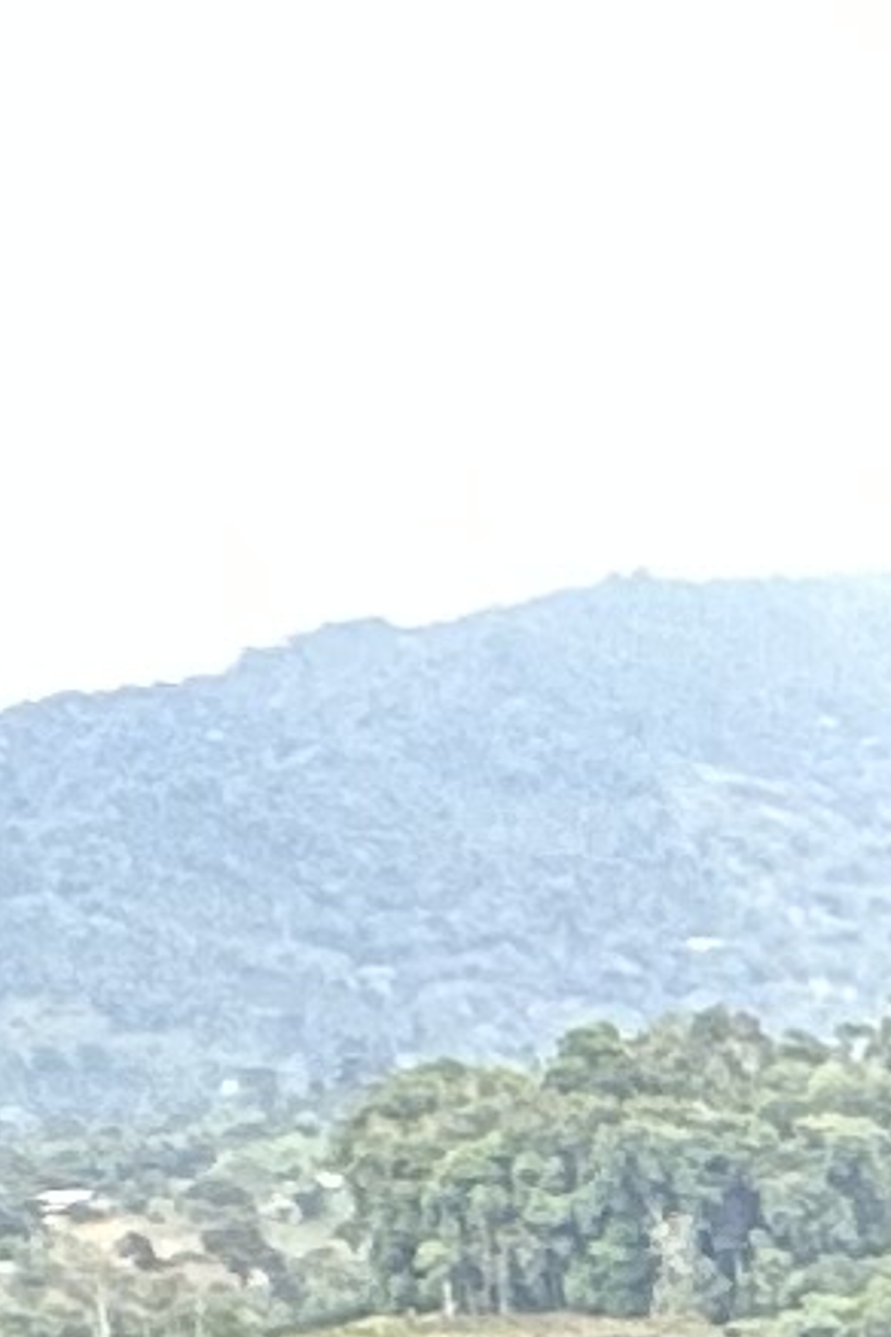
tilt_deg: -8.6
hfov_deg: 7.9
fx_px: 4974
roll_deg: +0.1
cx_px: 3152
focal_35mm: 134
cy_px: 2054
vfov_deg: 14.2
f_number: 2.2
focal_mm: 2.22
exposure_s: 1/99
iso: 64
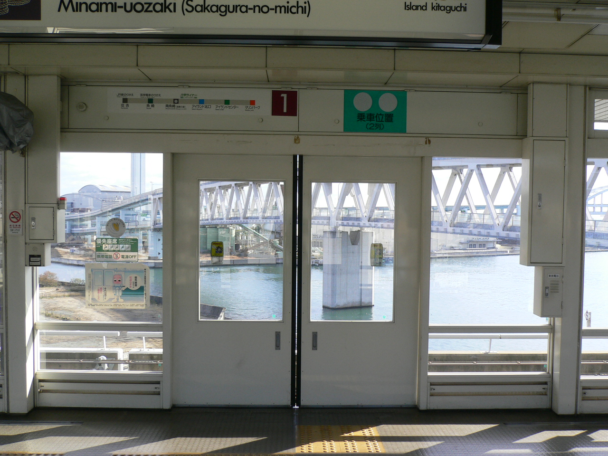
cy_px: 228
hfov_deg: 52.6
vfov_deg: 40.7
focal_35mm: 35
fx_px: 615
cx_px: 304
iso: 80
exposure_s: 1/125
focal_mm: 5.8
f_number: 5.6
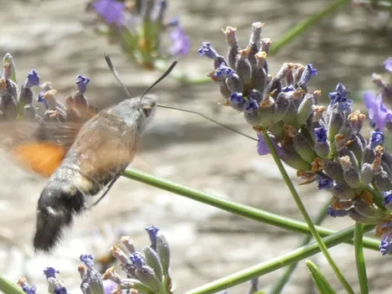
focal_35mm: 201
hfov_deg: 9.8
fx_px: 2276
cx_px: 140
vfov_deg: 7.4
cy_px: 183
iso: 80
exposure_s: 1/160
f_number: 5.4
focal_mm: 26.3
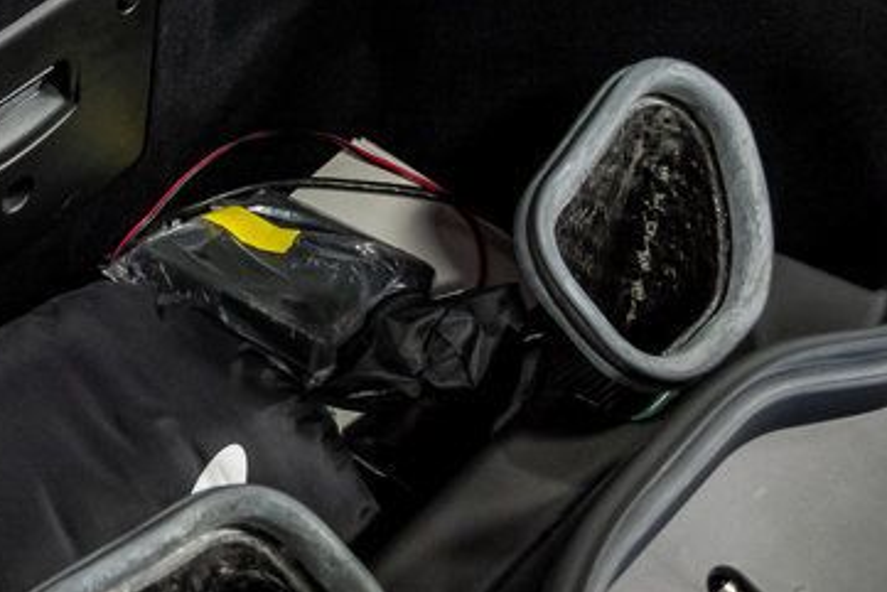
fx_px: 1676
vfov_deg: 19.9
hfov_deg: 27.6
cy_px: 181
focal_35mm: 68
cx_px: -37
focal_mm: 24
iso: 2500
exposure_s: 1/60
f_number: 5
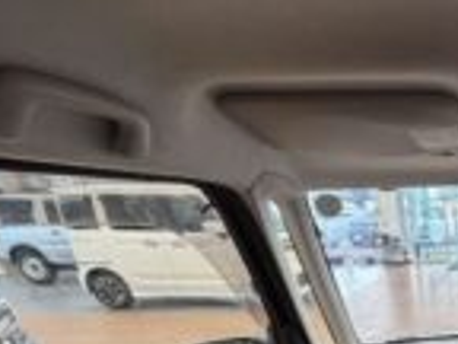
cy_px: 416
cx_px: 528
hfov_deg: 40.7
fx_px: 450
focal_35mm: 34
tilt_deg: -25.1
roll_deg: +1.3
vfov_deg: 33.7
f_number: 2.2
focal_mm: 2.22
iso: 200
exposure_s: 1/50
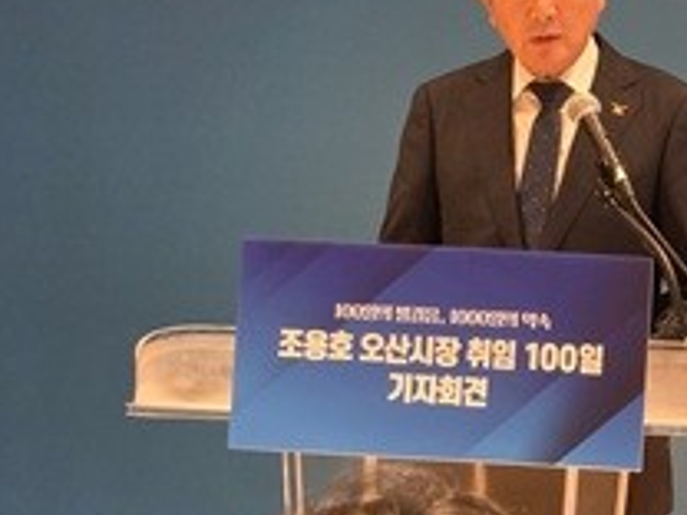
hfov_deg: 6.0
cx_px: 690
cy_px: -145
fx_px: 6589
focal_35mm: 332
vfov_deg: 4.5
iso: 500
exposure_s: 1/120
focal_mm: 18.6
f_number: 2.9
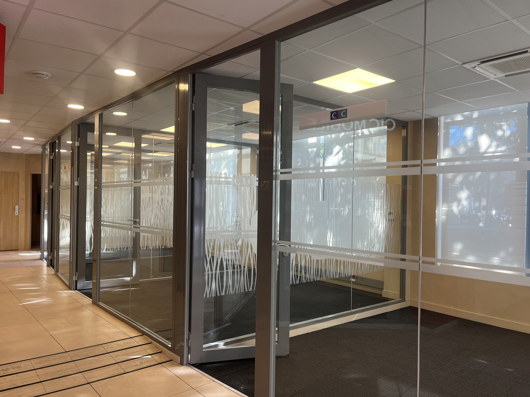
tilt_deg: -0.7
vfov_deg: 53.1
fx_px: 398
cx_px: 265
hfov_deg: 67.3
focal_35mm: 26
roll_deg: -1.3
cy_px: 198
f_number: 1.6
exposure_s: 1/100
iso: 40
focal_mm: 5.1
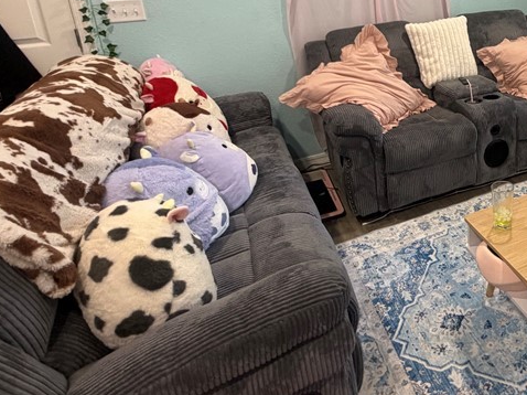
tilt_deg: -13.5
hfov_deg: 51.9
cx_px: 486
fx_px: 456
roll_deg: +1.6
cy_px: 71
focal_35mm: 30
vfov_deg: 44.2
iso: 250
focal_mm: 2.22
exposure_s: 1/60
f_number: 2.2
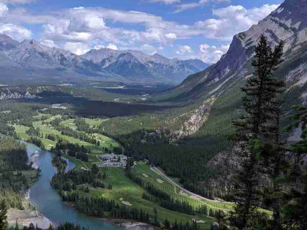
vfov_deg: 41.8
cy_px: 121
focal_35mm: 34
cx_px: 123
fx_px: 302
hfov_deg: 53.6
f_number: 1.8
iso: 49
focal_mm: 4.44
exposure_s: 1/2933
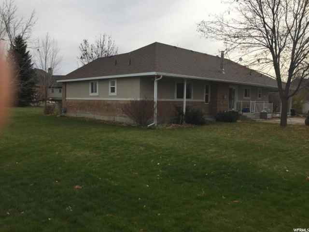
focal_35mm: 29
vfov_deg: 48.2
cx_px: 154
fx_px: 259
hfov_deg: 61.7
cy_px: 116
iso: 32
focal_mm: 4.15
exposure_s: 1/2475
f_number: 2.2
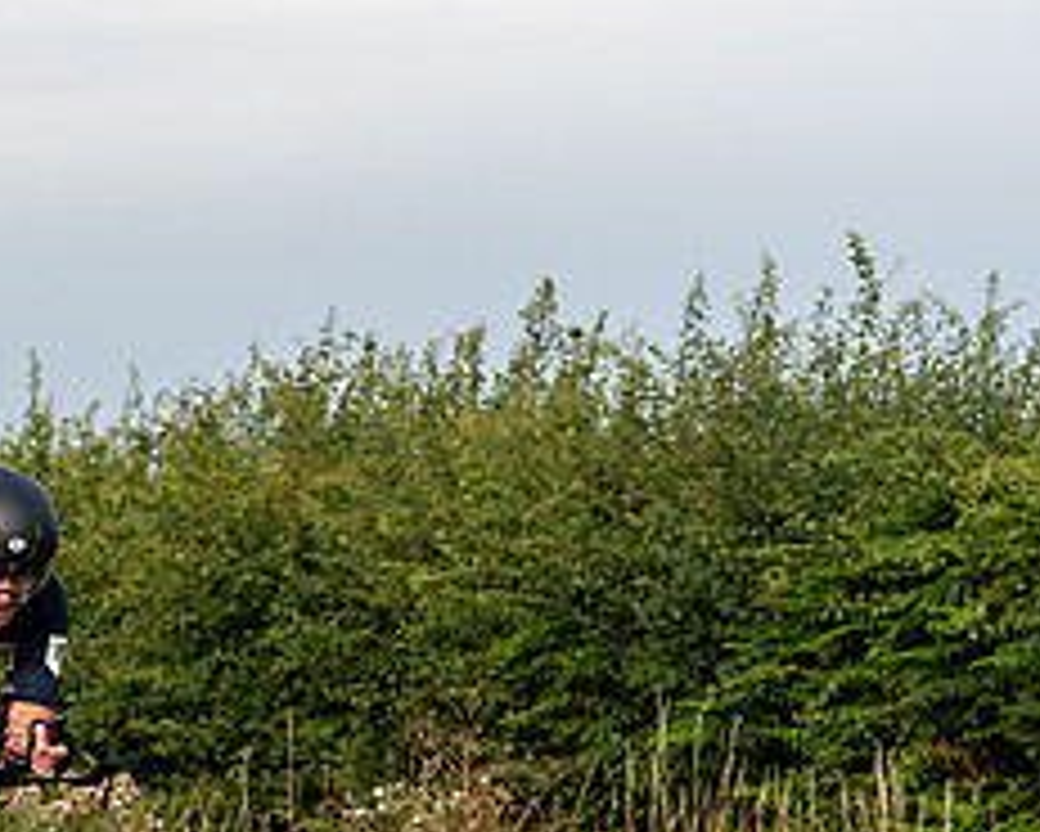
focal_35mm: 287
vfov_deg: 5.4
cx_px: -76
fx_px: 8838
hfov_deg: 6.7
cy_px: 824
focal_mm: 74
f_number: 5.6
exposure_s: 1/640
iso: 250
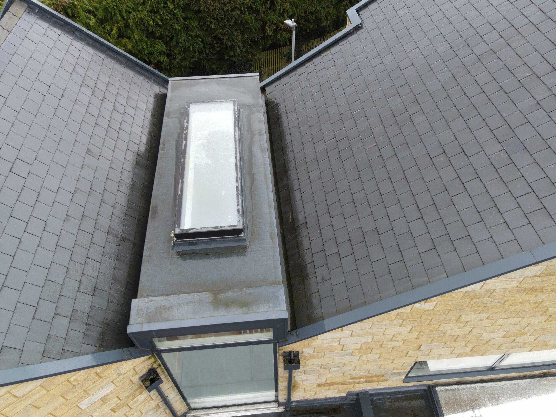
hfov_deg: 71.6
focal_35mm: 24
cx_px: 278
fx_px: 385
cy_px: 208
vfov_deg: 56.8
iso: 100
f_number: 2.8
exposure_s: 1/40
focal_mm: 4.5
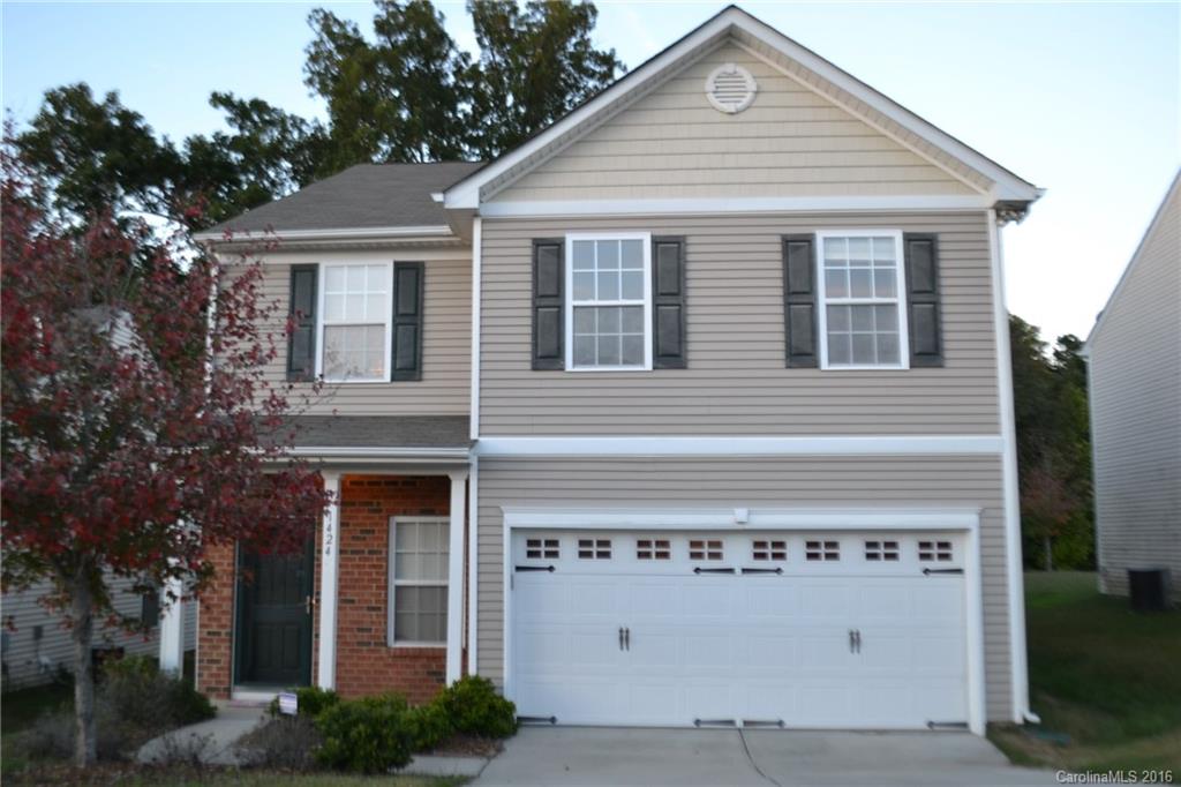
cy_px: 394
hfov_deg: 61.9
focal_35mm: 30
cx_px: 590
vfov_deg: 43.6
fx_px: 984
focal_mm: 20
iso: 400
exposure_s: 1/60
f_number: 4
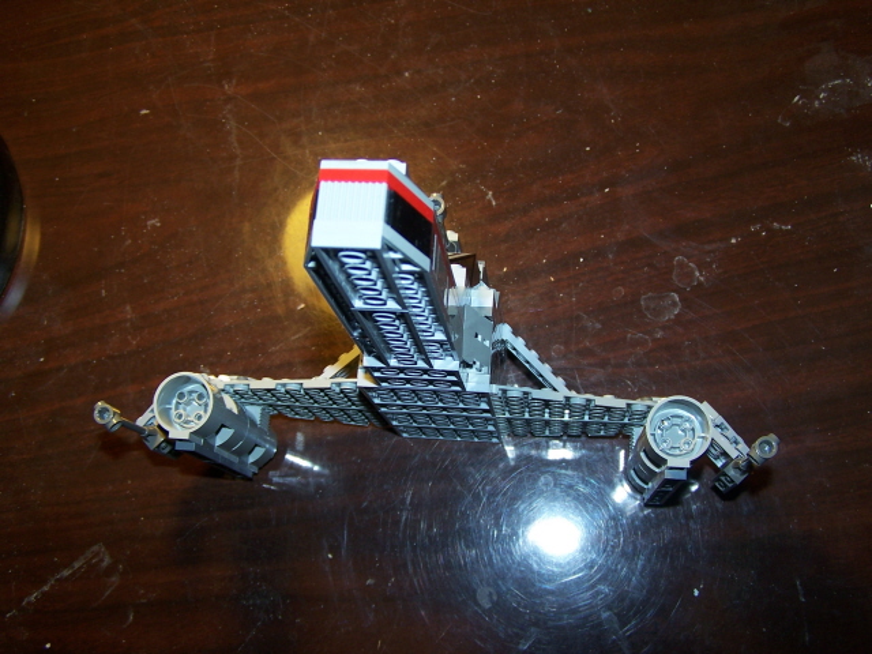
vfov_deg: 36.0
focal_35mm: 40
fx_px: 1008
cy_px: 327
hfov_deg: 46.8
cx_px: 436
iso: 80
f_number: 2.8
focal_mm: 6.7
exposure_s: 1/60
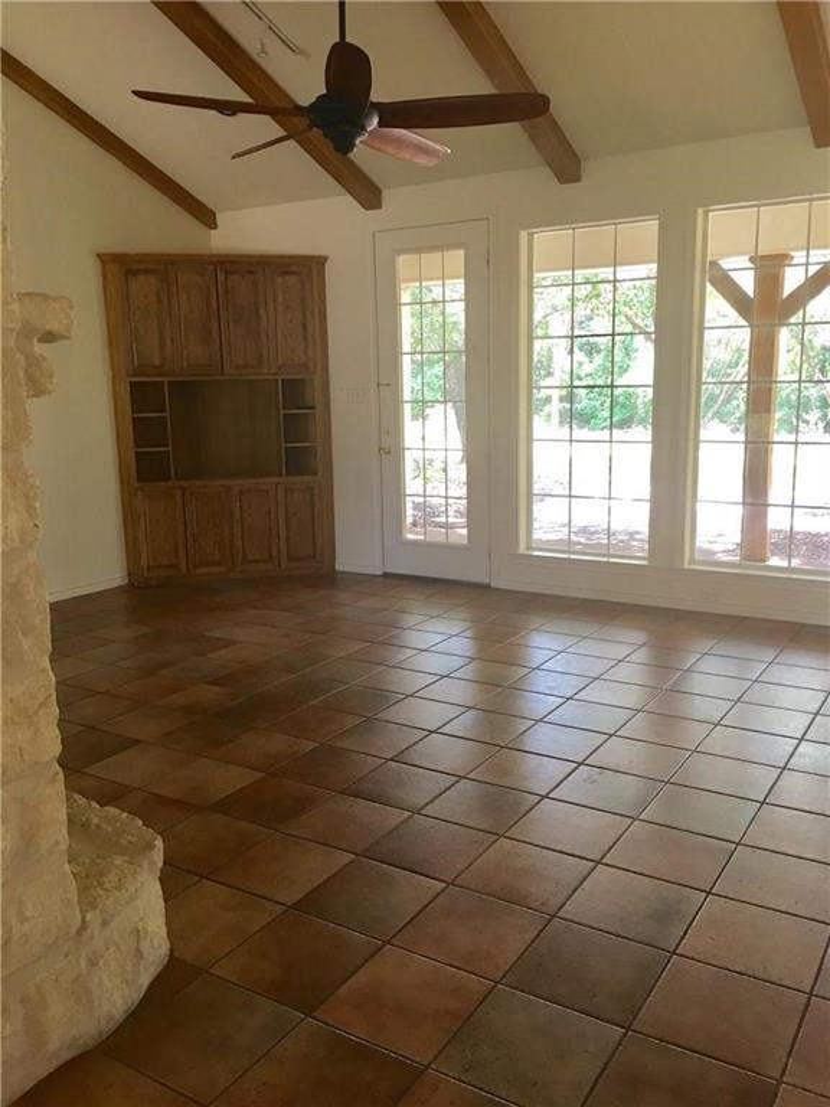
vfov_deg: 61.7
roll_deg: +0.1
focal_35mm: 29
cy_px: 554
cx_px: 415
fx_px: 927
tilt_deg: -9.6
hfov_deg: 48.2
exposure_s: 1/15
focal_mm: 4.15
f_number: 2.2
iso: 32
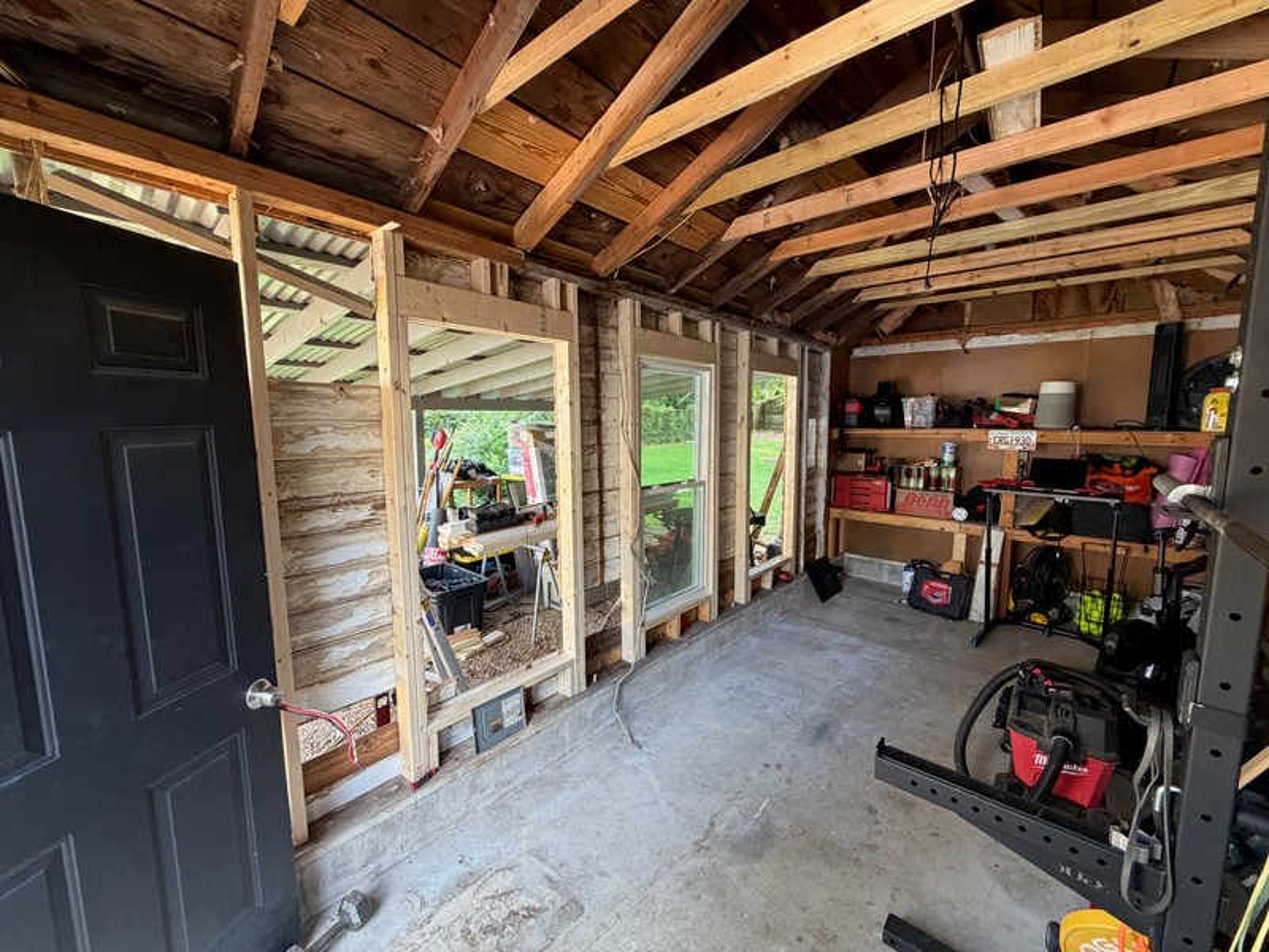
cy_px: 476
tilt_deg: -6.4
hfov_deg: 102.1
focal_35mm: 14
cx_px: 634
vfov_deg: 85.7
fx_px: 513
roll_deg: -0.2
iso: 320
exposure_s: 1/116
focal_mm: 2.22
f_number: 2.2
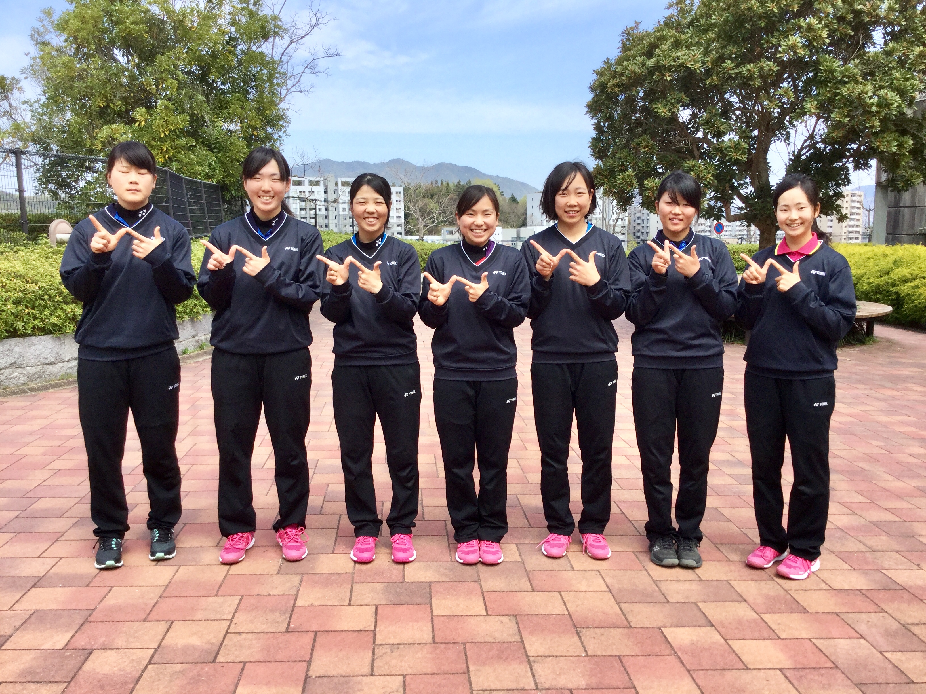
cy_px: 347
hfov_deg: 58.4
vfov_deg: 45.4
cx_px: 463
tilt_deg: -10.5
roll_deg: +0.6
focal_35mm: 31
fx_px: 829
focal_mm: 3.3
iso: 25
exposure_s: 1/662
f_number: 2.4
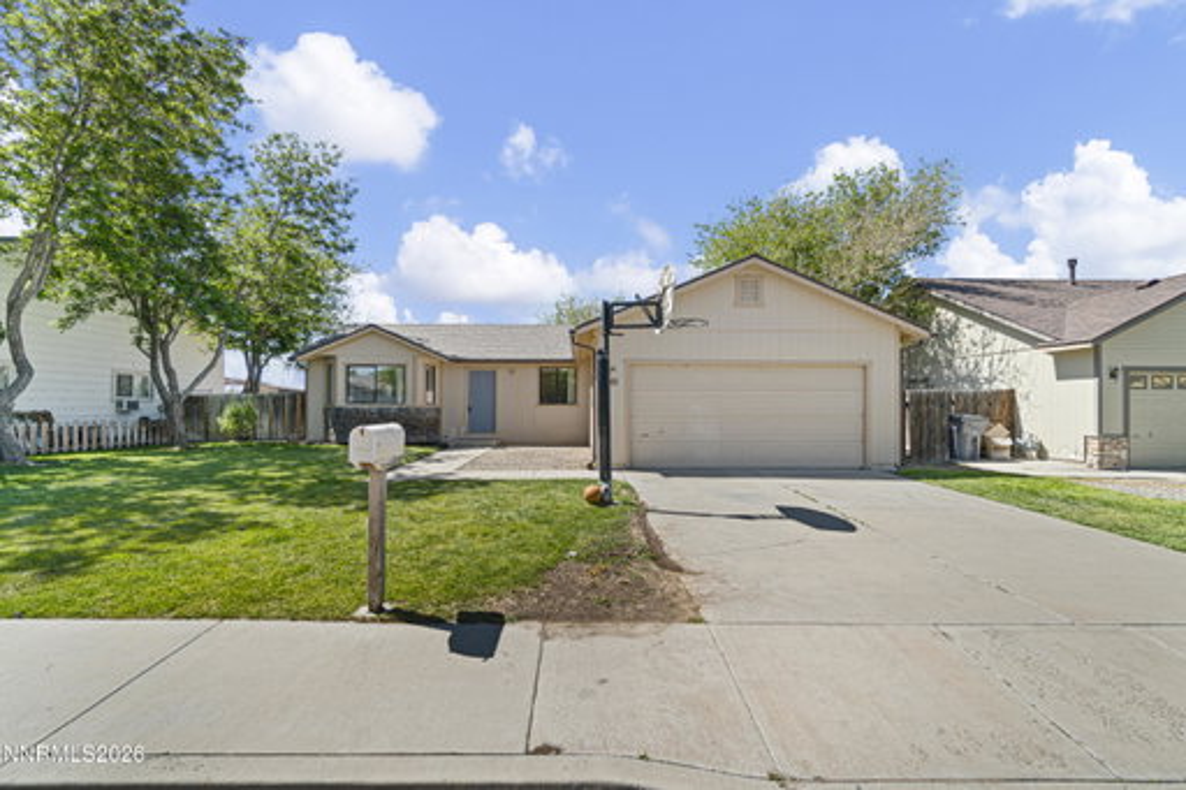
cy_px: 395
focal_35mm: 15
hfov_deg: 100.4
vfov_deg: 77.3
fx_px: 494
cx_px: 593
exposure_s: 1/30
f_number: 8
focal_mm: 10
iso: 100
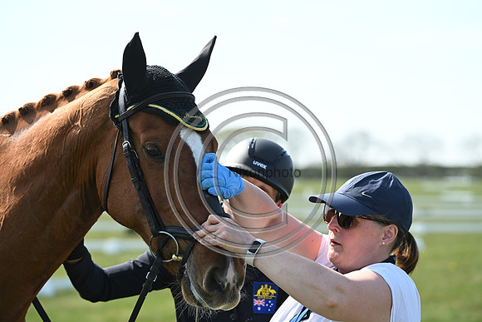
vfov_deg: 9.2
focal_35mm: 150
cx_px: 241
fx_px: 2009
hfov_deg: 13.7
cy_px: 161
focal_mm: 150
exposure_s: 1/1250
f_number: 5
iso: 500
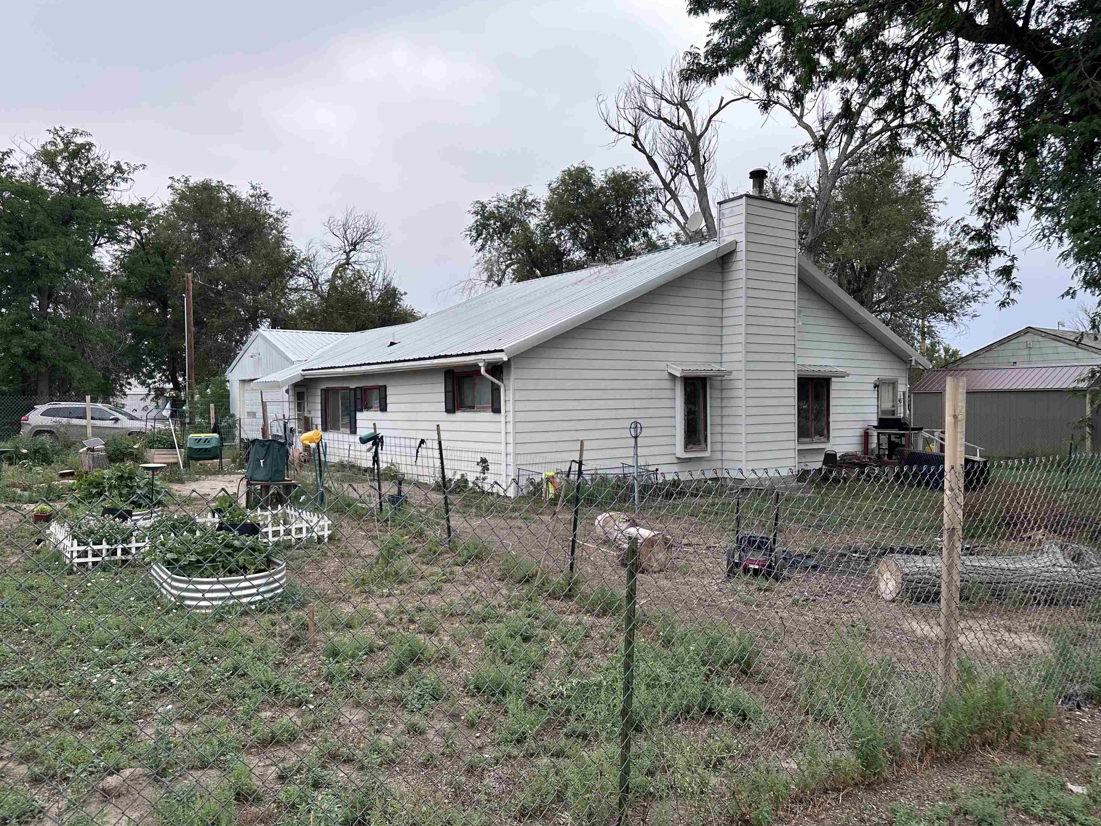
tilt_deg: +0.0
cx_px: 542
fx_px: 795
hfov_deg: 69.4
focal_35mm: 25
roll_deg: +0.2
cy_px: 422
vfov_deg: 54.9
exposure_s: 1/1357
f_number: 1.78
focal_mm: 6.86
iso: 80
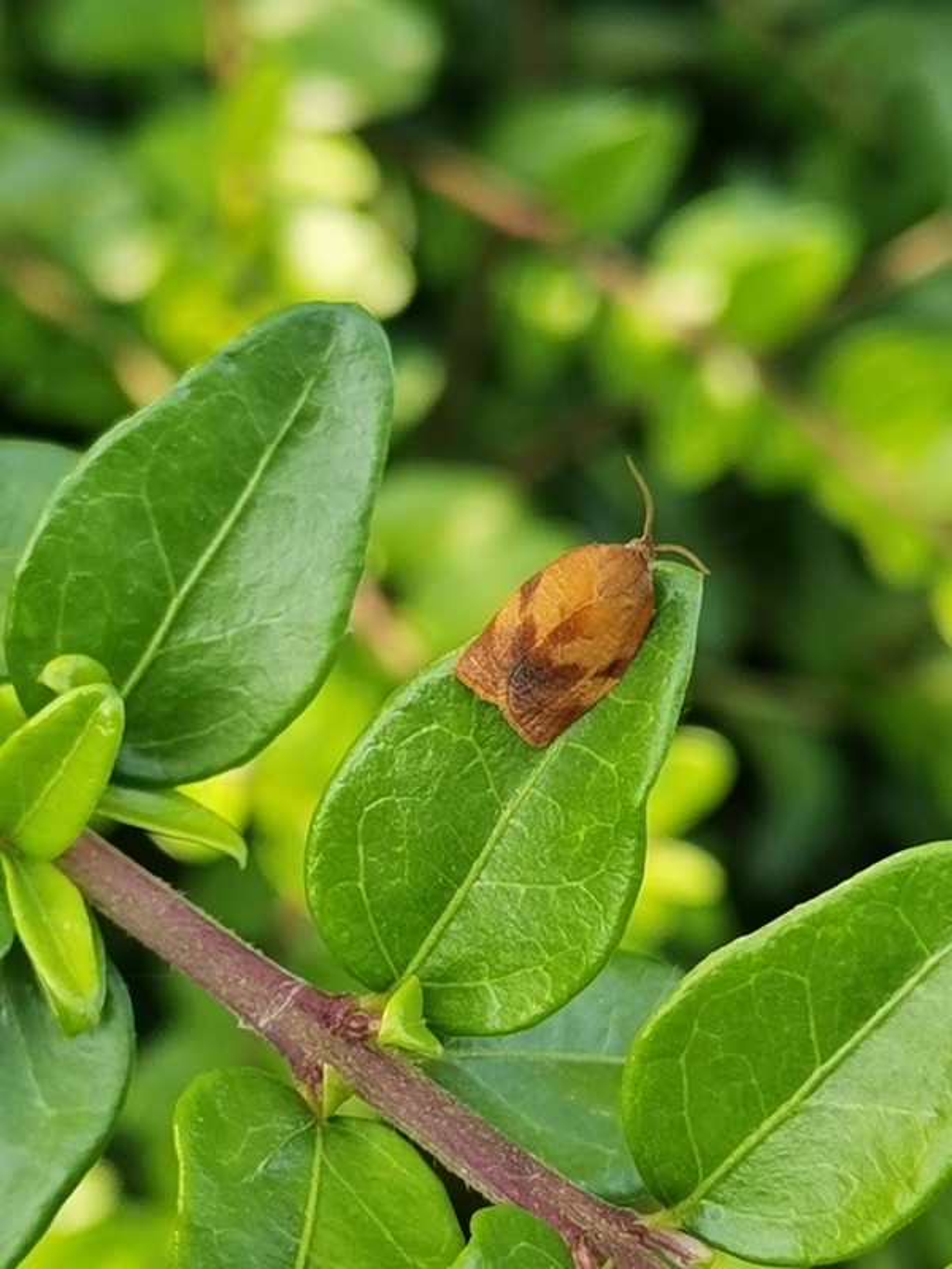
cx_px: 476
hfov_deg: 14.5
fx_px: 3740
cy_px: 634
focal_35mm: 102
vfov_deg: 19.3
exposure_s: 1/287
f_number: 1.8
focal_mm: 5.58
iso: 50
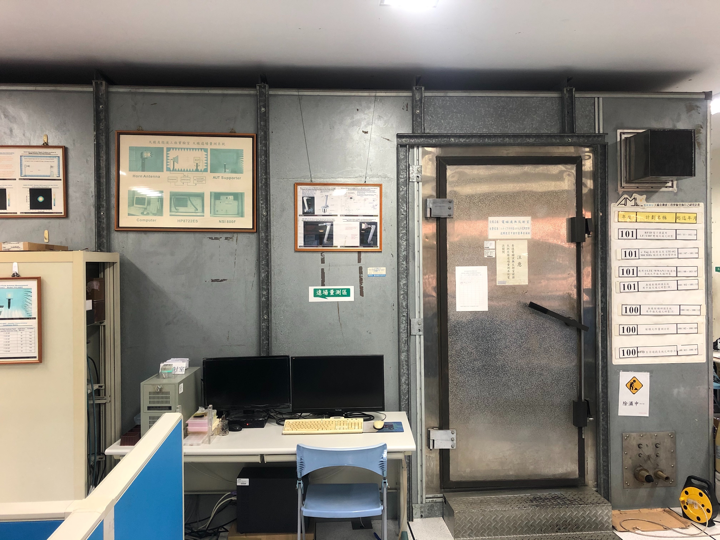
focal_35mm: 28
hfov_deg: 63.4
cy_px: 270
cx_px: 360
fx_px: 582
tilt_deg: +0.1
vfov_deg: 49.7
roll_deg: +0.8
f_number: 1.8
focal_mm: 3.99
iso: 40
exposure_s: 1/20
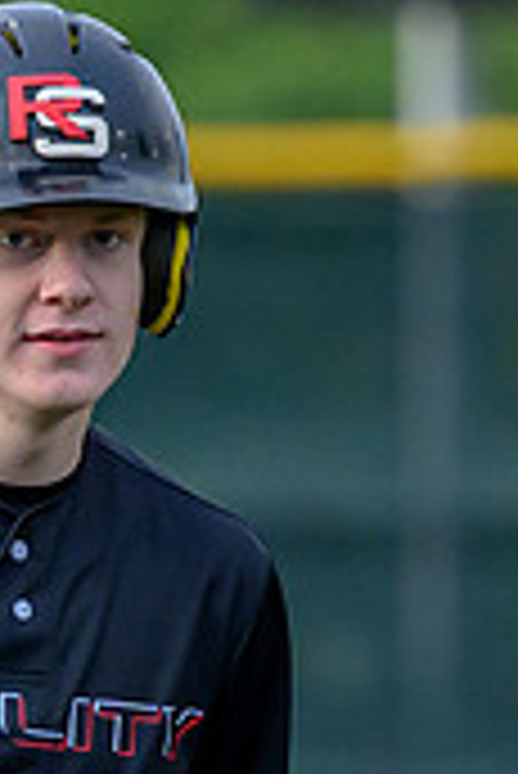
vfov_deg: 1.7
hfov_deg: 1.2
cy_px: 1140
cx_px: -190
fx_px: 25480
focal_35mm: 1183
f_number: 2.8
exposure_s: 1/2000
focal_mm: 165
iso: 1400
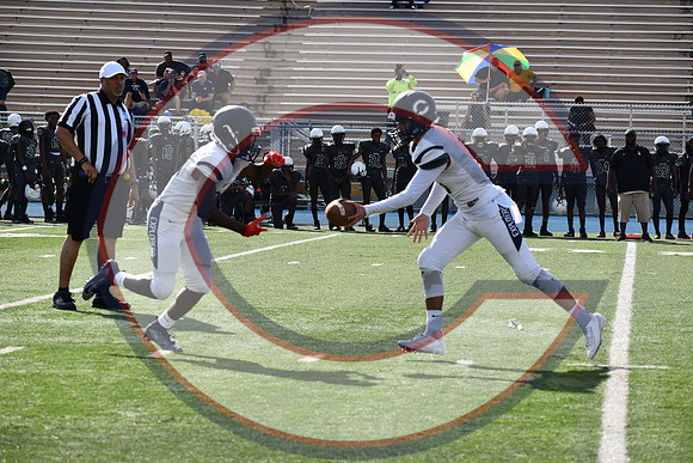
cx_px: 346
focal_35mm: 174
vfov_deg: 7.9
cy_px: 232
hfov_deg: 11.8
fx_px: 3350
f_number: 6.3
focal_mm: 116
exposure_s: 1/1600
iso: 400
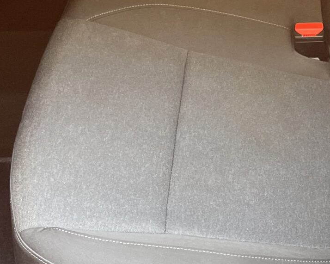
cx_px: 263
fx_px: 889
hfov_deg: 20.8
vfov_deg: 16.4
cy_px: -17
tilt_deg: -39.6
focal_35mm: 91
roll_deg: +1.5
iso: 100
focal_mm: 4.2
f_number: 1.6
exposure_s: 1/121
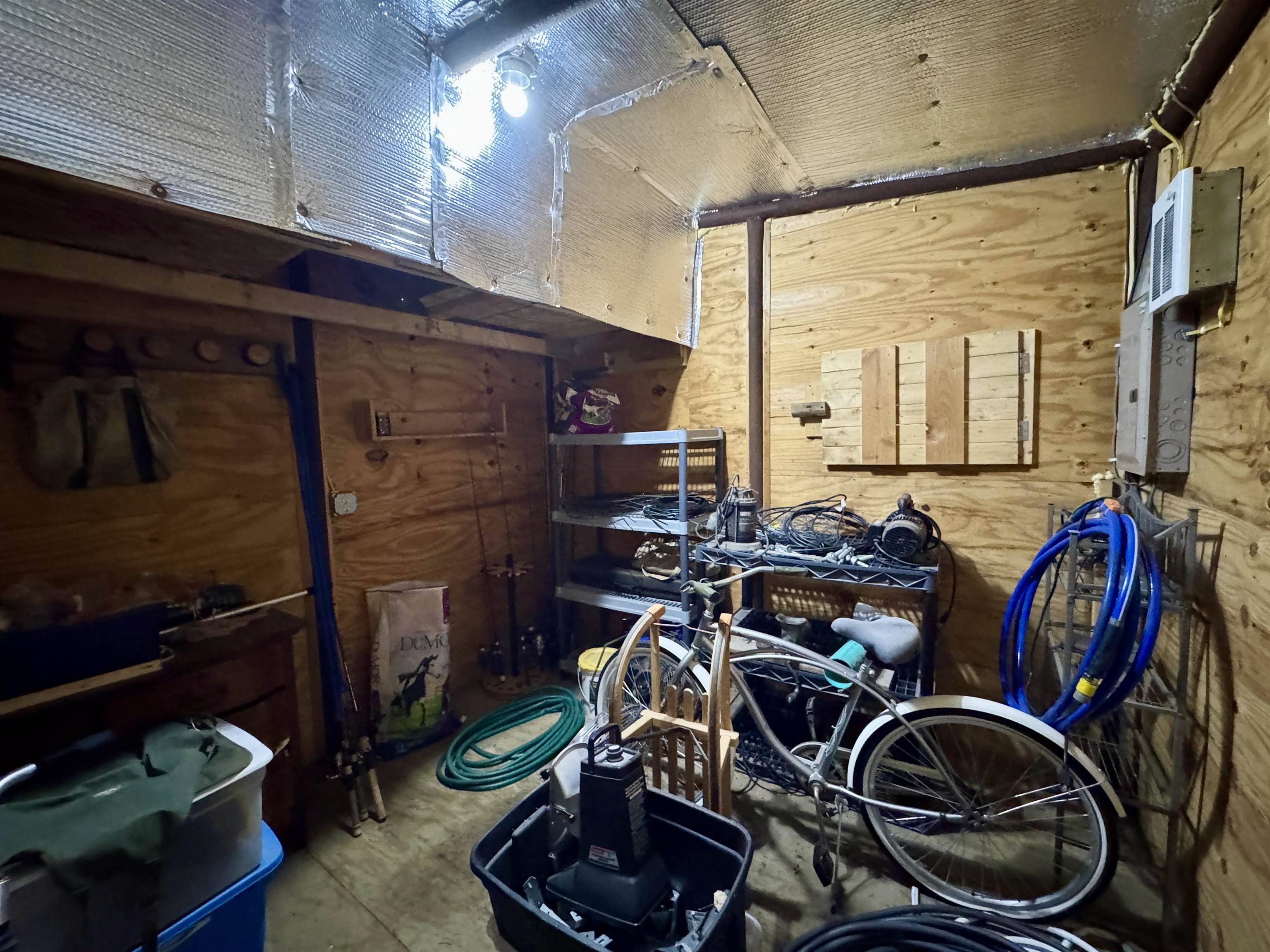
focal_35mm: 14
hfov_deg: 102.1
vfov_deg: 85.7
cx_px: 635
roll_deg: +2.2
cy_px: 476
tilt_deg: -4.6
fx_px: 514
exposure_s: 1/40
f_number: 2.2
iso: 1250
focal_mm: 2.22
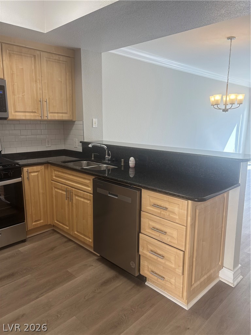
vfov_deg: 67.3
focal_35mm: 26
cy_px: 168
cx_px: 126
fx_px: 251
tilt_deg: -11.2
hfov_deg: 53.1
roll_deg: -0.5
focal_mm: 5.96
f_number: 1.6
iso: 40
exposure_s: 1/120
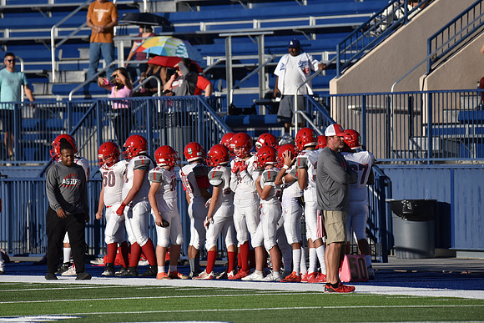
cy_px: 162
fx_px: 5648
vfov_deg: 3.3
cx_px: 242
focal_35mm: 420
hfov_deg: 4.9
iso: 320
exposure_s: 1/2500
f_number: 6
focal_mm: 420
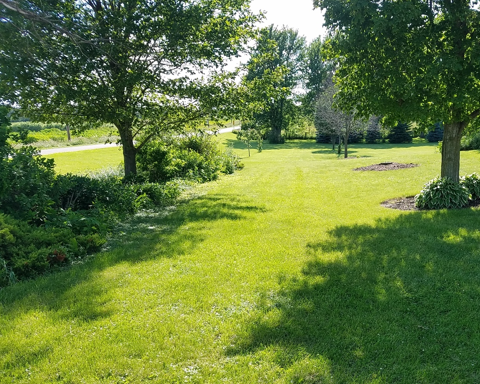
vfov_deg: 41.9
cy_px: 241
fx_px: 497
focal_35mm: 35
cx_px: 324
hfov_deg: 50.5
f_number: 1.7
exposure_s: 1/1002
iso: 50
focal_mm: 4.2
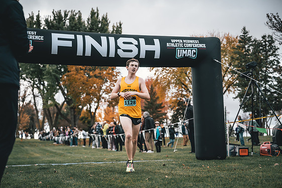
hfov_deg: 39.6
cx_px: 142
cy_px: 94
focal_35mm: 50
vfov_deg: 27.0
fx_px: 392
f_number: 2
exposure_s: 1/3200
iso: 200
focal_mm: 48
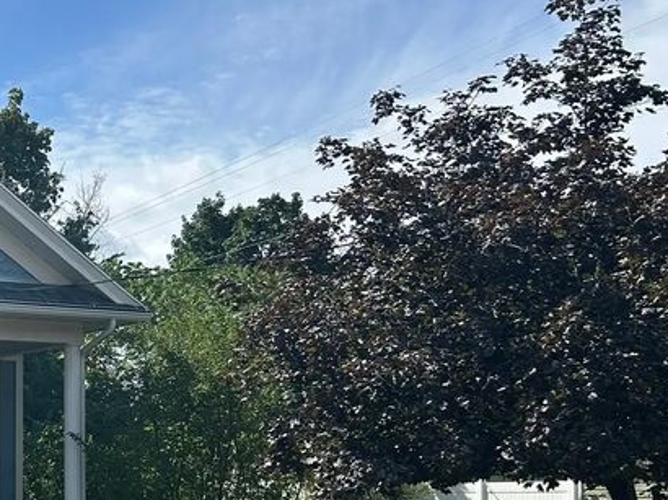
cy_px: 415
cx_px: -108
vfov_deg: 22.2
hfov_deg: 26.8
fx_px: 1254
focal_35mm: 65
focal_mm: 5.7
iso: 50
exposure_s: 1/4444
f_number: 1.5
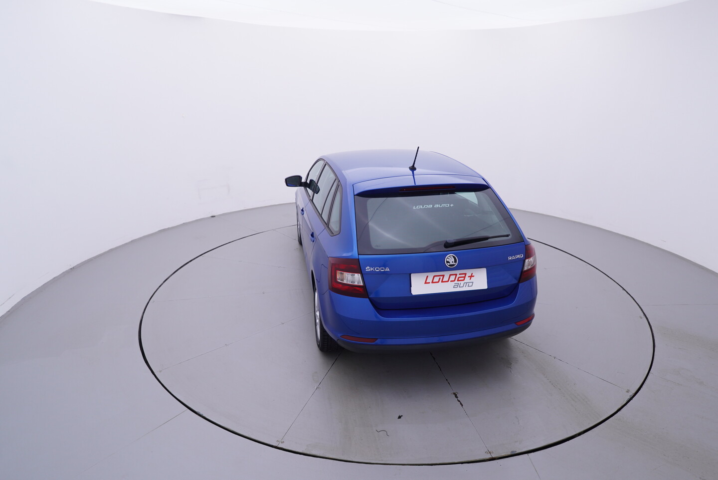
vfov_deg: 56.2
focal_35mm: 22
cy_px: 240
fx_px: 449
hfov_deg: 77.3
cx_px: 359
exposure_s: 1/80
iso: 200
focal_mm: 15
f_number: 5
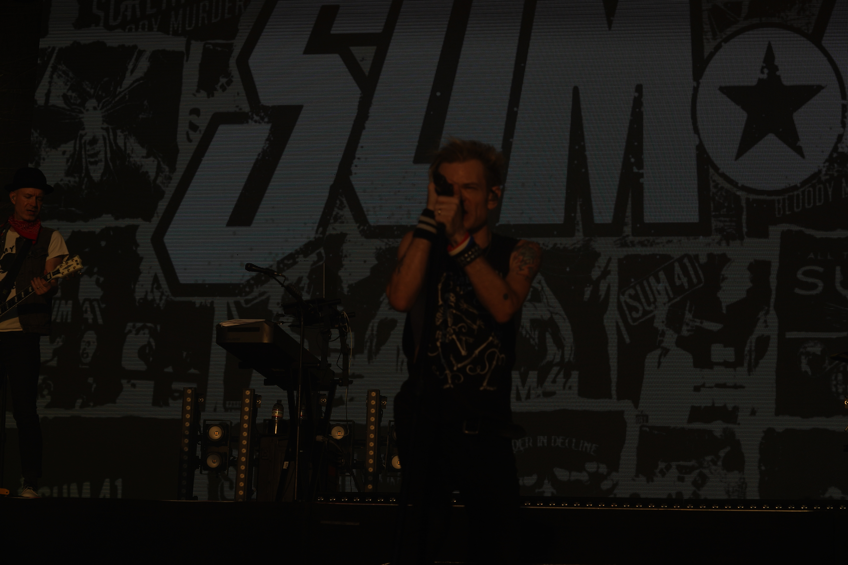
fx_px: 1861
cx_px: 424
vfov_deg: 17.3
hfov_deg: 25.7
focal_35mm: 79
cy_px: 282
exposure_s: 1/1600
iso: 100
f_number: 8
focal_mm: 79
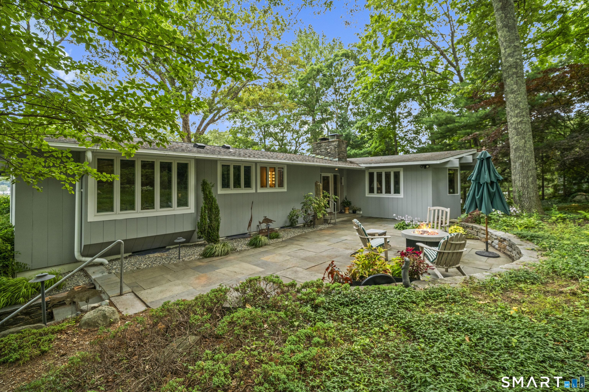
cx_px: 294
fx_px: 245
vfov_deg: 77.3
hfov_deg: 100.4
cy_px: 196
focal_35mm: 15
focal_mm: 15
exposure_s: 1/100
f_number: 8
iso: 320
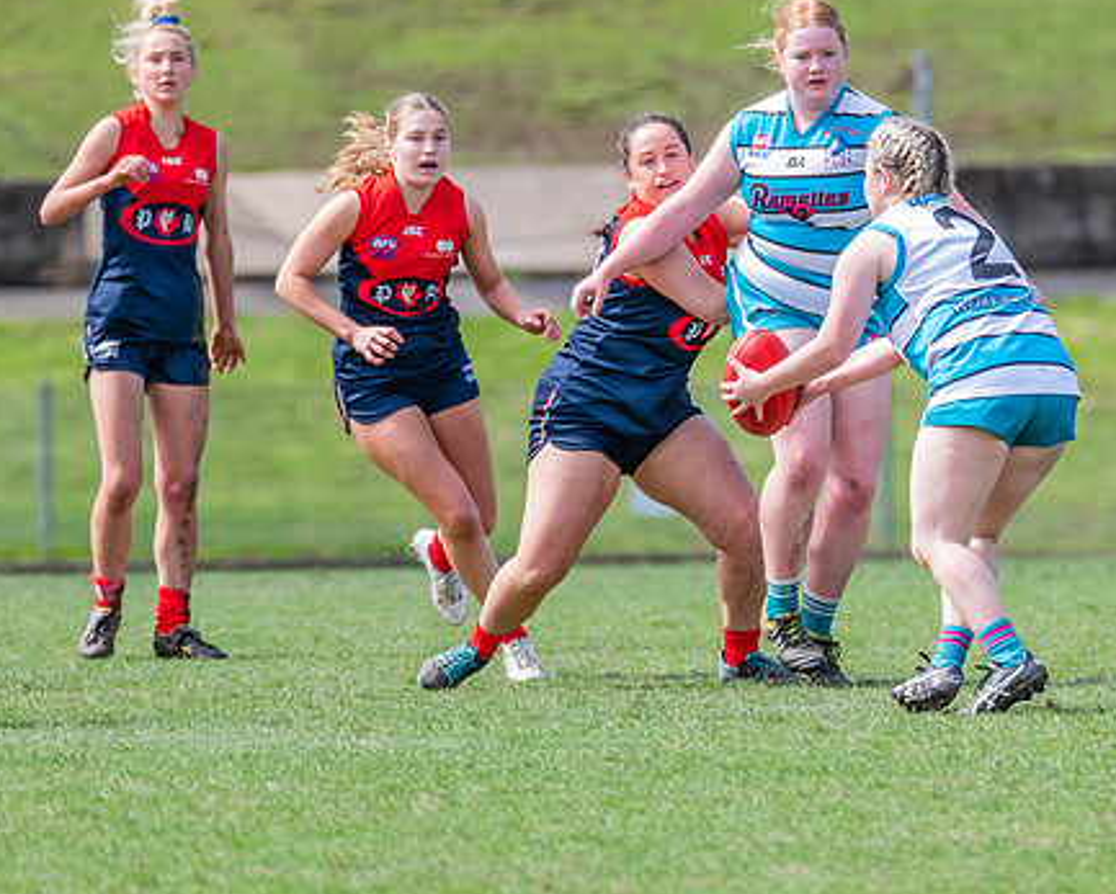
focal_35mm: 791
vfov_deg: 2.0
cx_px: 865
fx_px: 26144
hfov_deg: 2.4
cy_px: 322
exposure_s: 1/1600
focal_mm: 400
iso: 800
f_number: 7.1
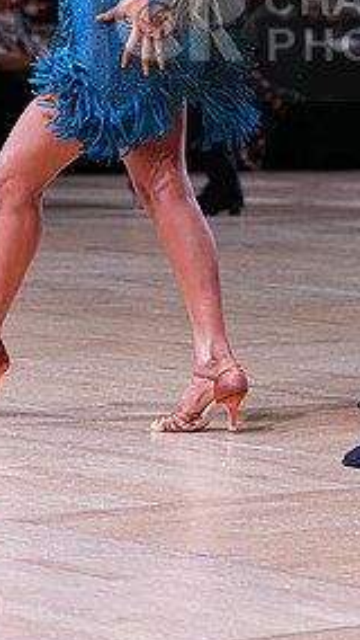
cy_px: 27
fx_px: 3407
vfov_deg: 10.6
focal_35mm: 201
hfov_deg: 6.0
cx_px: 404
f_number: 4
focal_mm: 94
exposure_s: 1/400
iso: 1600
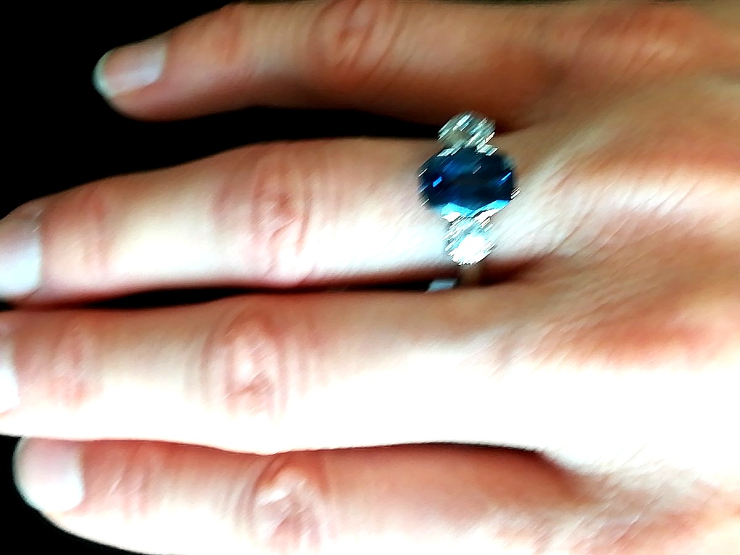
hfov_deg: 30.3
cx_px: 370
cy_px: 278
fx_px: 1368
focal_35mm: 64
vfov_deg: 22.9
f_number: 2.2
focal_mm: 3.83
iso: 100
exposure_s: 1/33.3
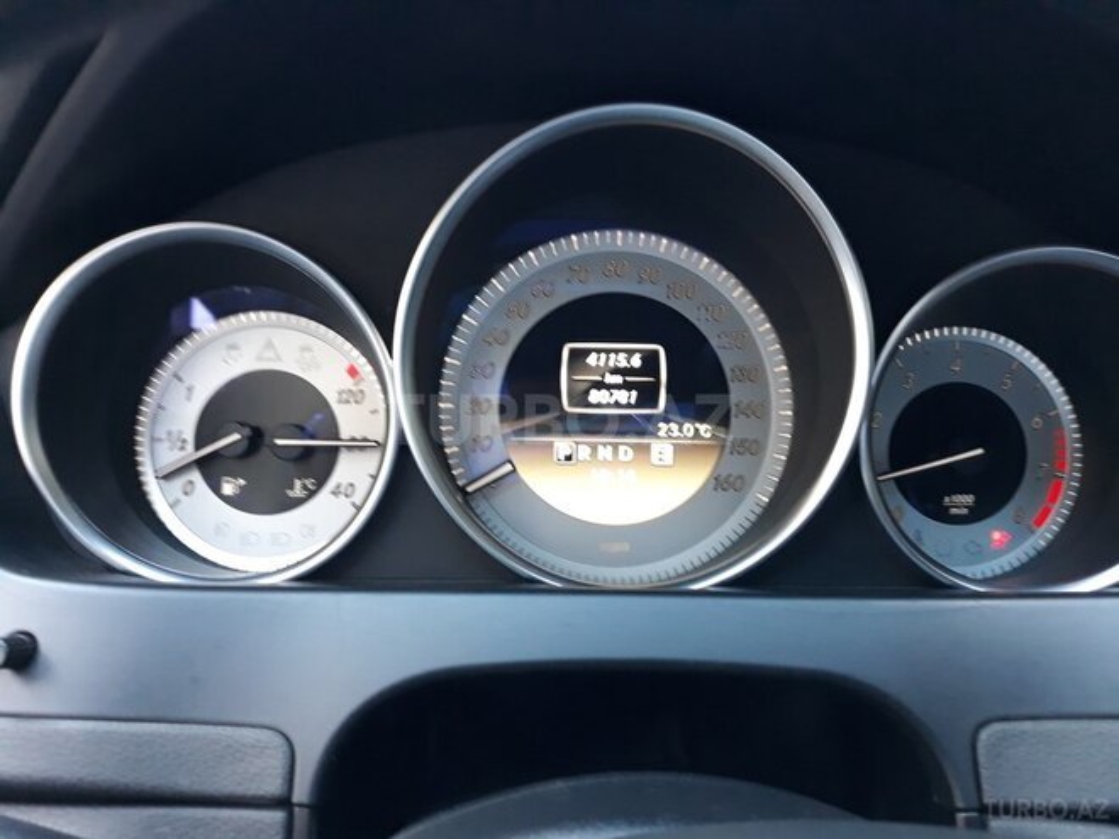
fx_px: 873
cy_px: 420
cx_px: 560
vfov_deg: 51.4
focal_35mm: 27
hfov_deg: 65.3
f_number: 1.7
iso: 200
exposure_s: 1/25
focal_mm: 3.71
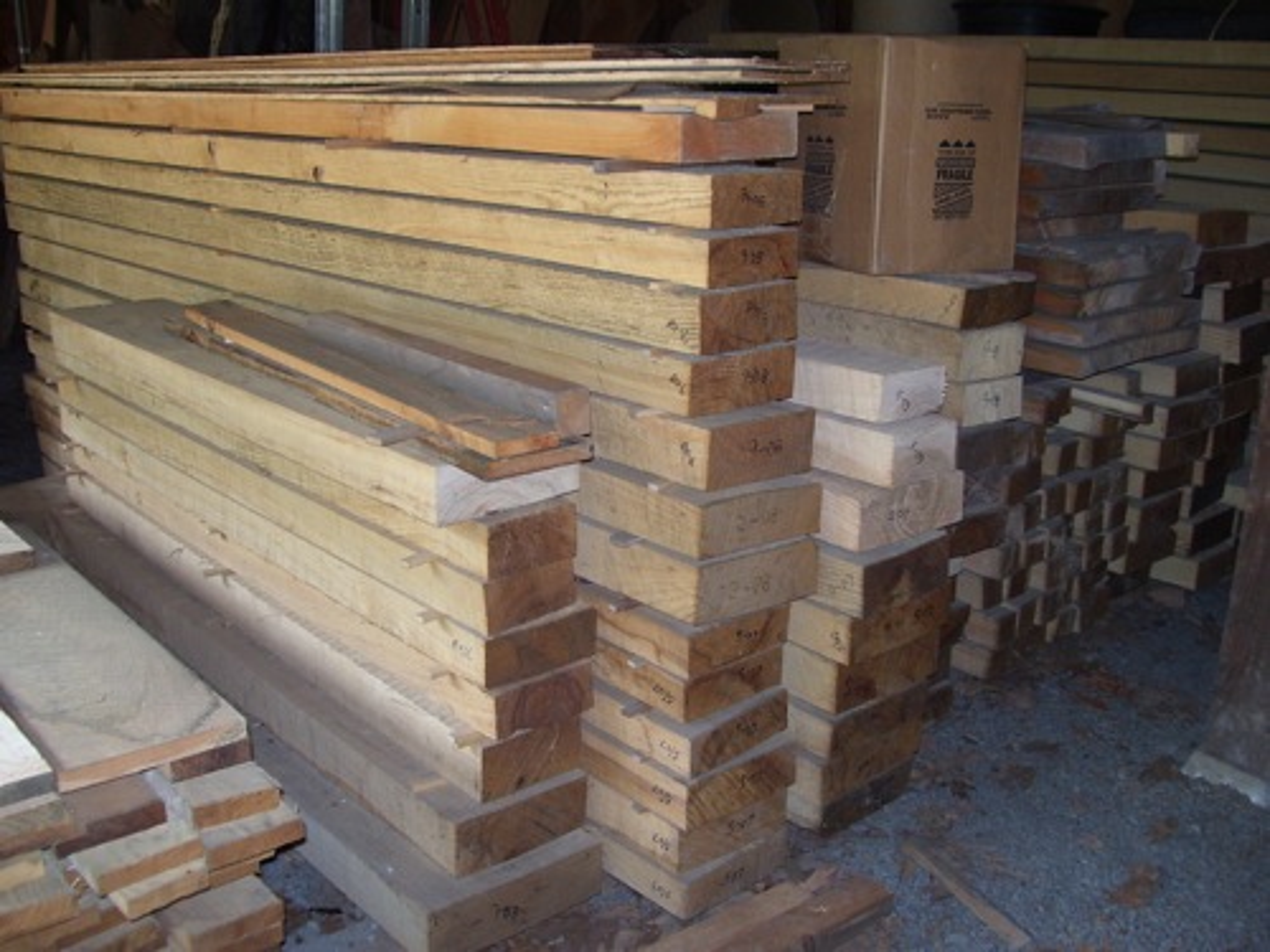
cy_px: 476
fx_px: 1321
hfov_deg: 51.4
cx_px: 635
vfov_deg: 39.7
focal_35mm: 36
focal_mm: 6
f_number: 2.7
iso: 80
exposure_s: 1/60
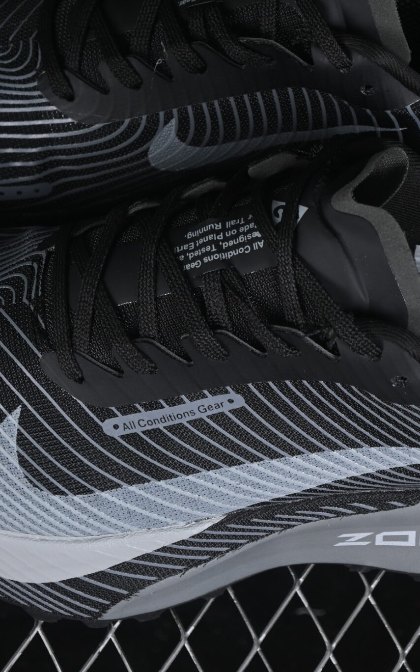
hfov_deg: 9.2
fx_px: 2619
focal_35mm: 143
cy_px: 279
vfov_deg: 14.6
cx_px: 228
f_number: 6.3
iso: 160
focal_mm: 50
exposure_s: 1/50
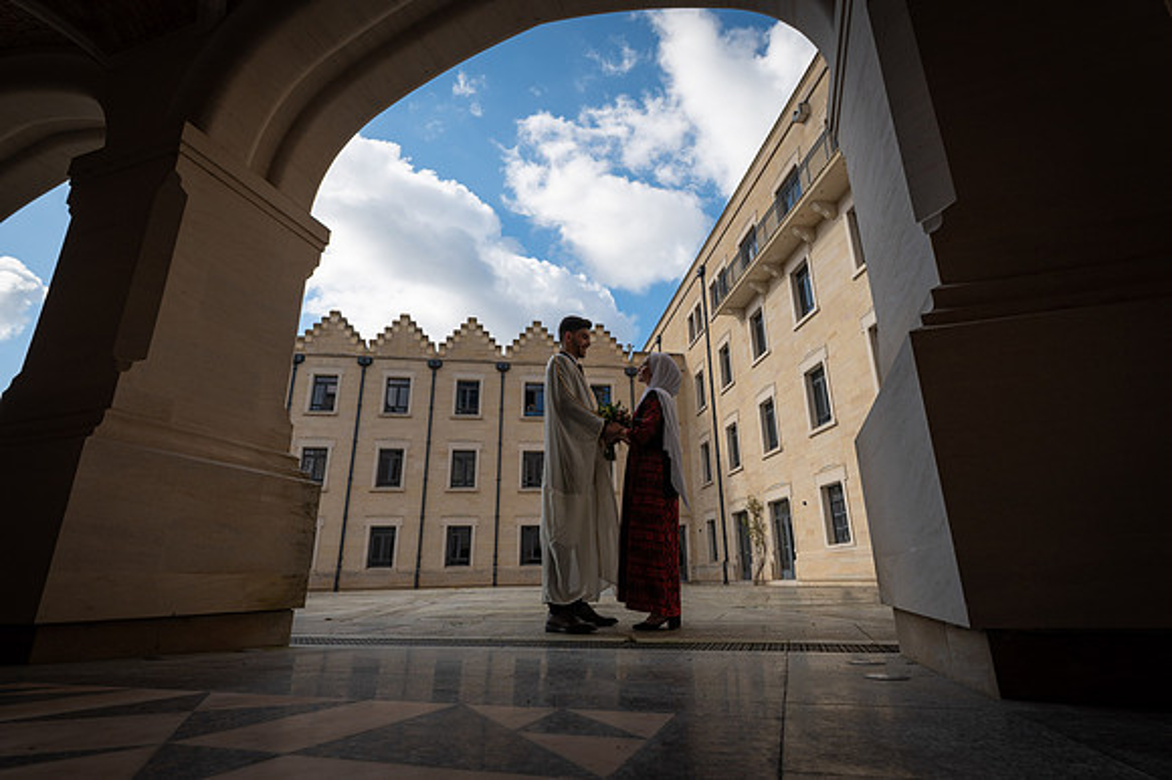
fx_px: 570
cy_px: 388
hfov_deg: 91.6
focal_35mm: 18
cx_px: 604
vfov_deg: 68.8
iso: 200
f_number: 7.1
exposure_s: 1/800
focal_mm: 17
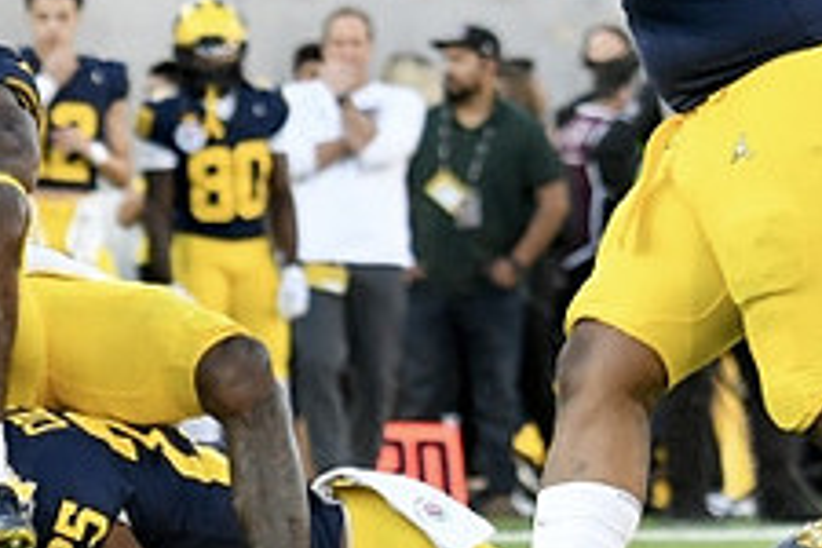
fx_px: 19430
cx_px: -121
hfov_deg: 2.4
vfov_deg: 1.6
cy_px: 183
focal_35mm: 851
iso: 1600
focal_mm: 220
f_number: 5.3
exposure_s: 1/1000
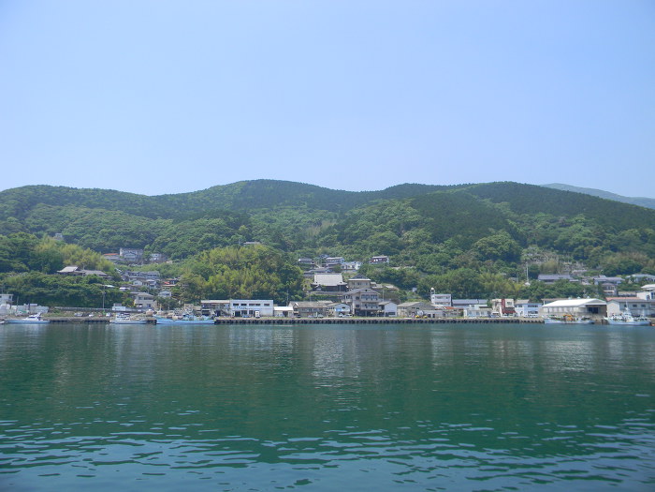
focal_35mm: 28
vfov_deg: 49.7
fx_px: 530
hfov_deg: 63.4
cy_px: 246
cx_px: 328
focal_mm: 5
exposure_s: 1/737
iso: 80
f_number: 3.5
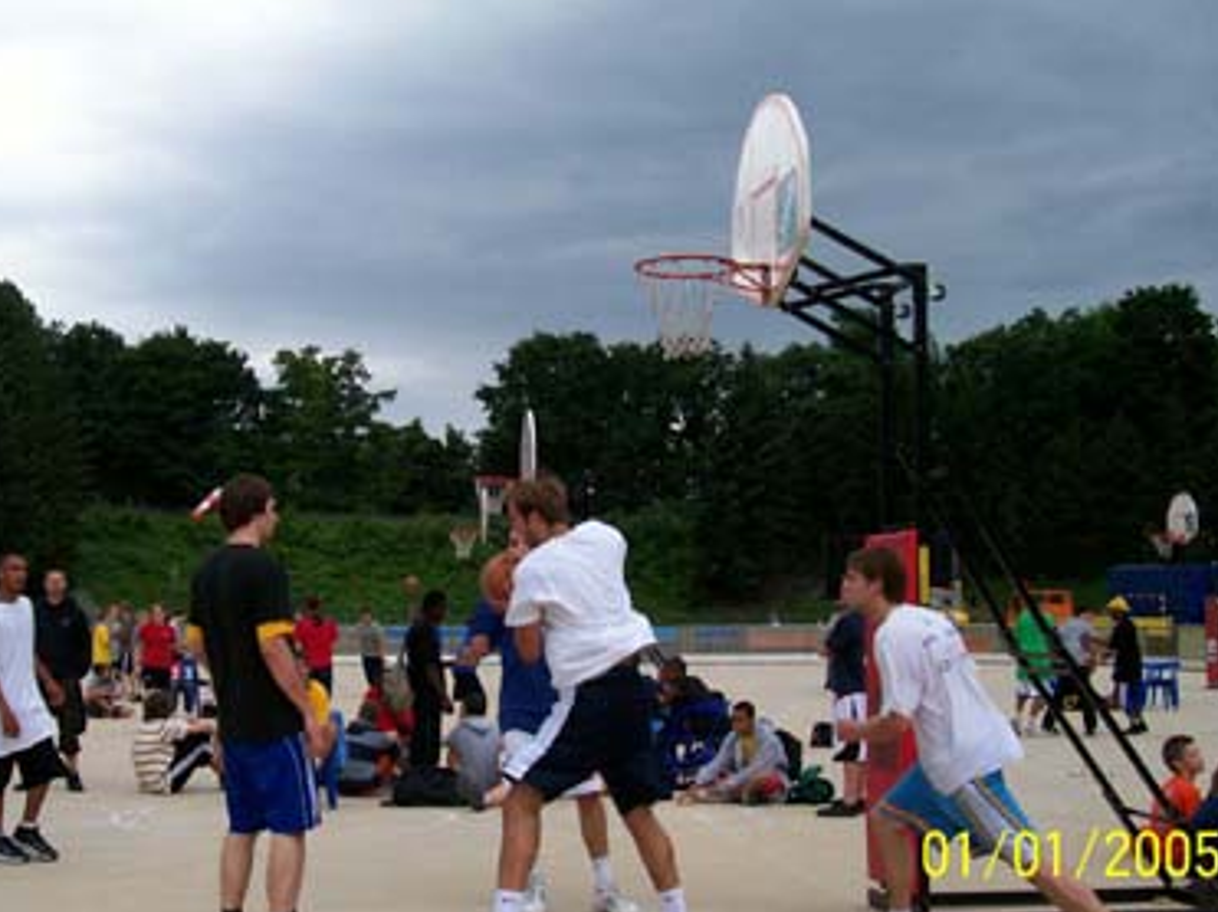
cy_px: 446
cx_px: 558
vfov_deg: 28.5
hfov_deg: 37.5
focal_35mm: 51
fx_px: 1794
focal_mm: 7
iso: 80
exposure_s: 1/561
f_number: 2.9
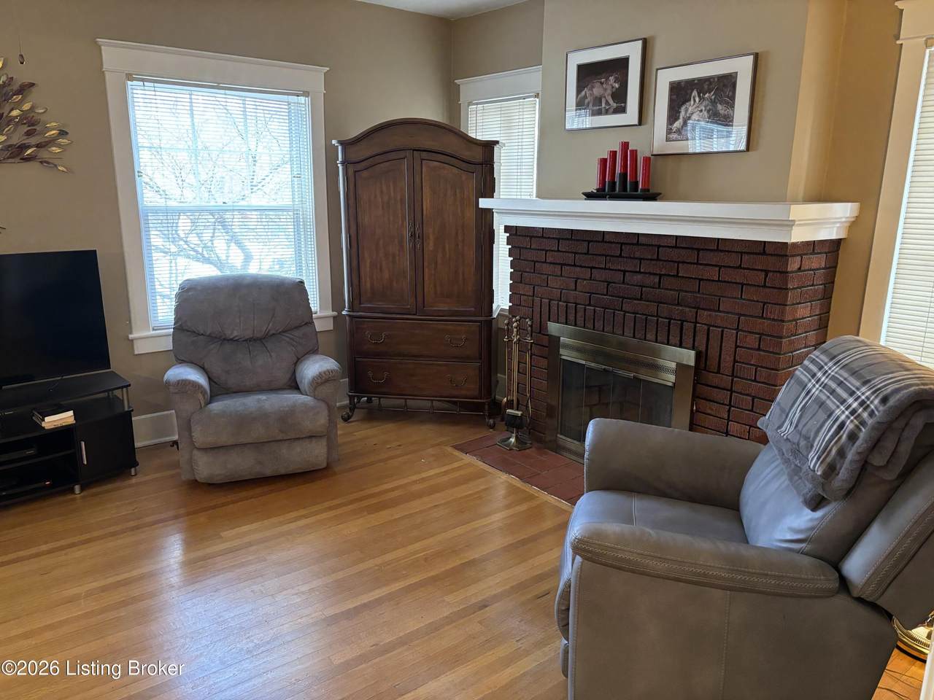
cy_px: 350
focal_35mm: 26
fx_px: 702
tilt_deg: -13.1
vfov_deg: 53.1
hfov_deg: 67.3
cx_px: 467
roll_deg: -0.8
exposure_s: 1/40
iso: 400
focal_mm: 5.96
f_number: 1.6
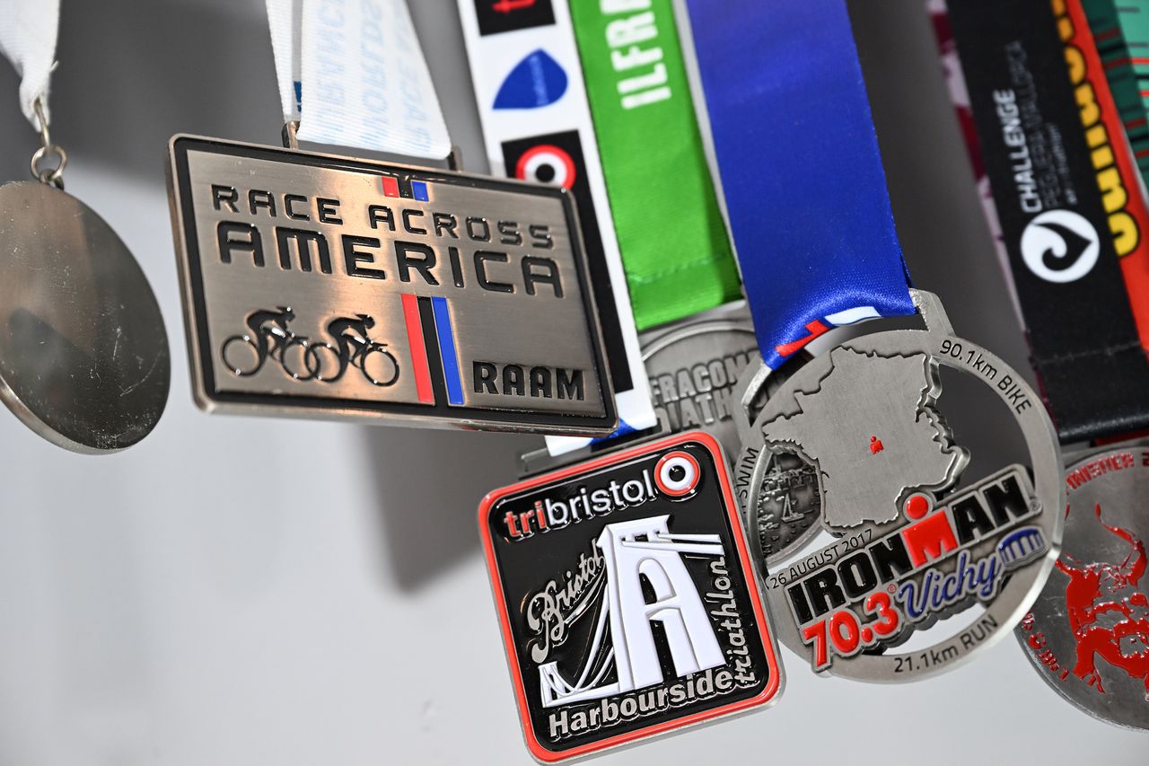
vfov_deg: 19.5
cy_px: 383
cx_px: 574
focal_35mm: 70
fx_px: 2234
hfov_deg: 28.8
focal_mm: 70
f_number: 4.5
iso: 1600
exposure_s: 1/125
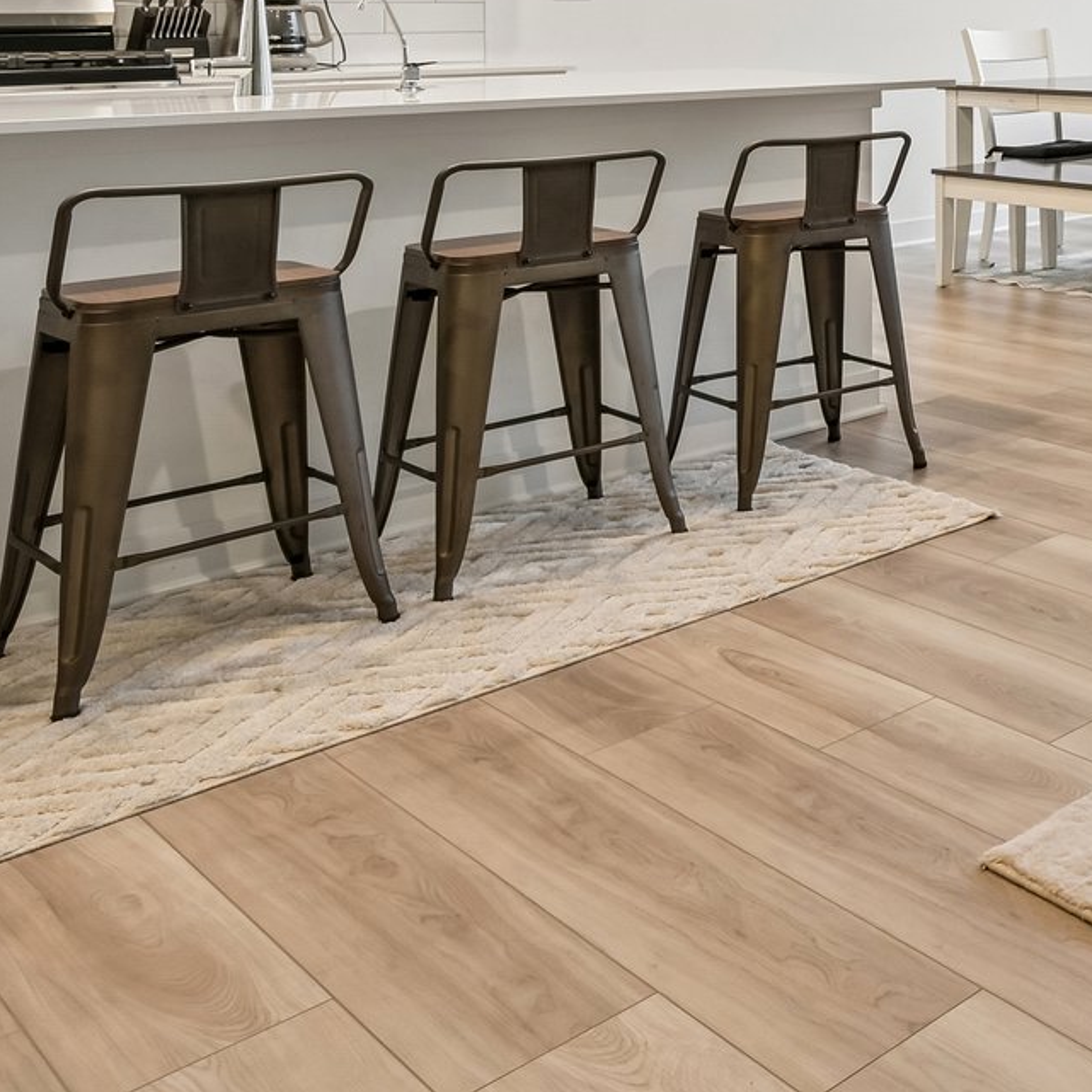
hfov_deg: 28.6
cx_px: 1630
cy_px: -6
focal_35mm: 38
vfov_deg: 38.7
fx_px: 1356
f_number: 8
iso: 400
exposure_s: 1/15
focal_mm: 14
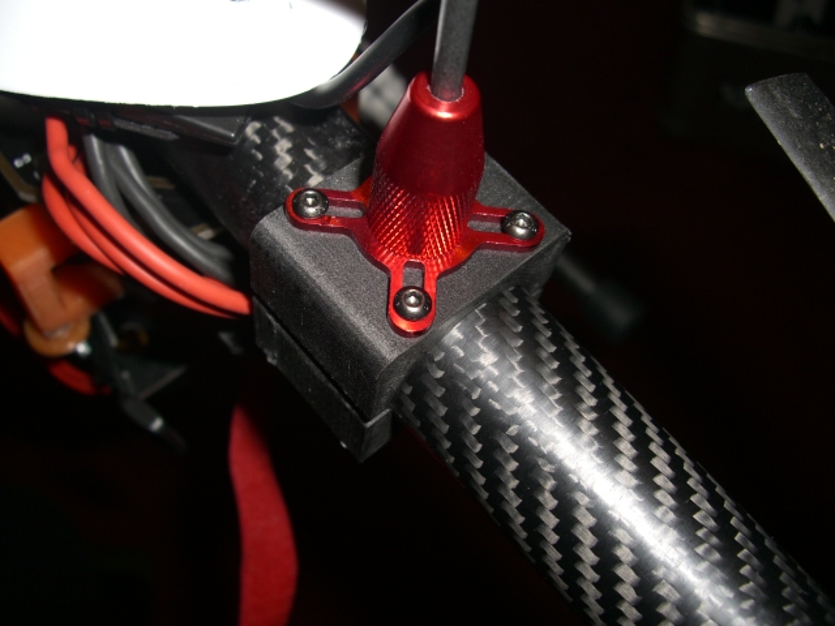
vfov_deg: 37.7
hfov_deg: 49.0
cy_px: 313
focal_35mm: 38
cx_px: 418
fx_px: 917
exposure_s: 1/60
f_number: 5.6
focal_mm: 7.9
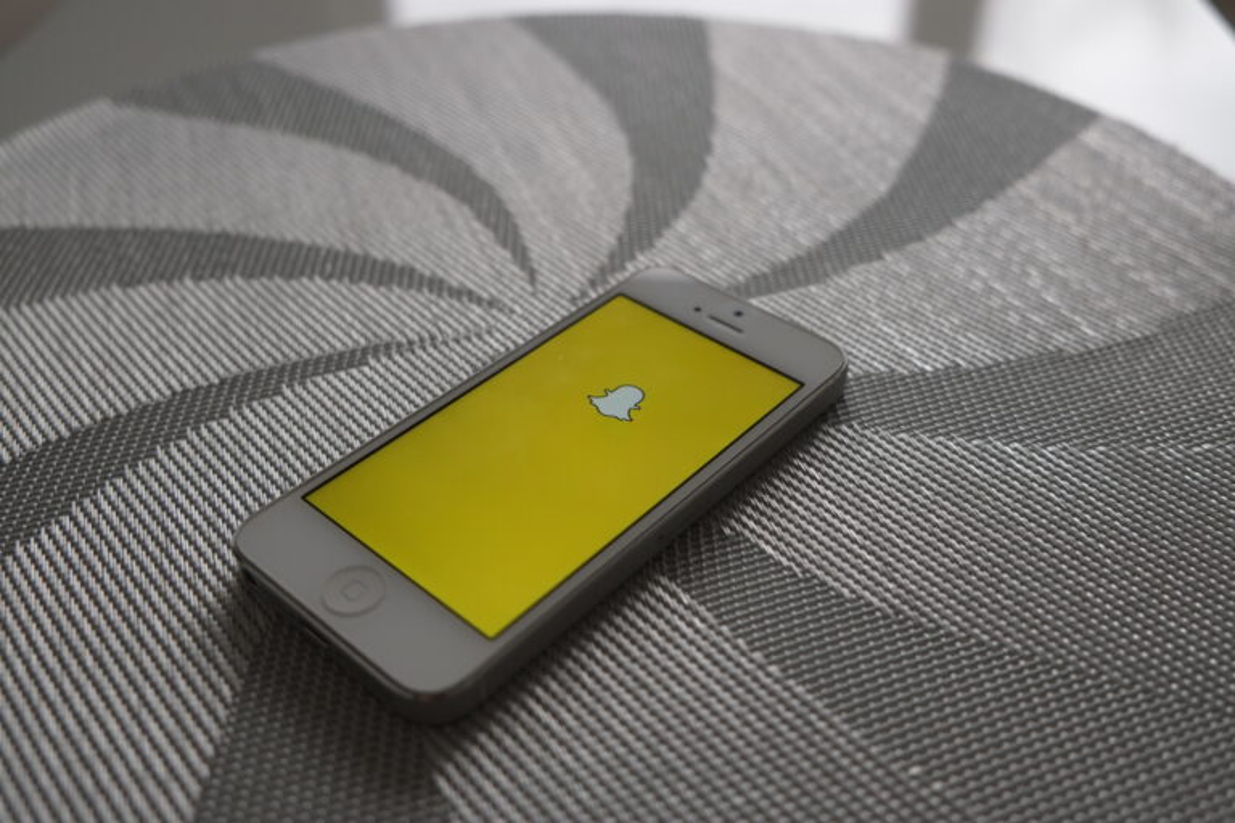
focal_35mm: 33
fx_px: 1132
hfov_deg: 57.2
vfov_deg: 40.0
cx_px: 618
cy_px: 412
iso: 200
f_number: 3.2
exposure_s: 1/70
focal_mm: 22.3
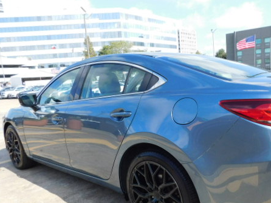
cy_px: 127
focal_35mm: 33
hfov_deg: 54.4
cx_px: 176
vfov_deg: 42.7
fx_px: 258
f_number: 3
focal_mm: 4
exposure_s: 1/800
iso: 125
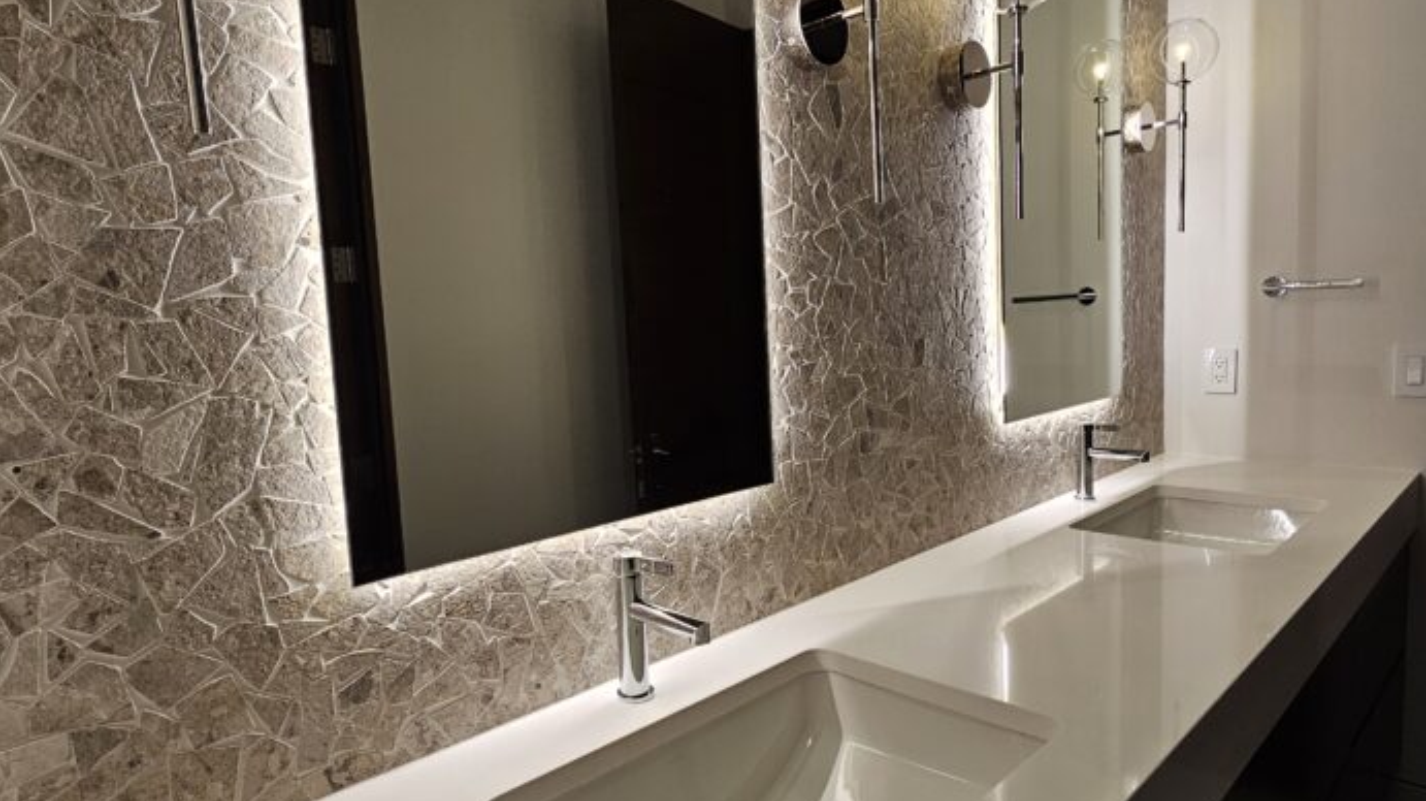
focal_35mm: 21
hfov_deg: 83.8
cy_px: 417
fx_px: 794
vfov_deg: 53.5
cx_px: 689
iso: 50
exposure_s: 1/120
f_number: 2.2
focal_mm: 2.2
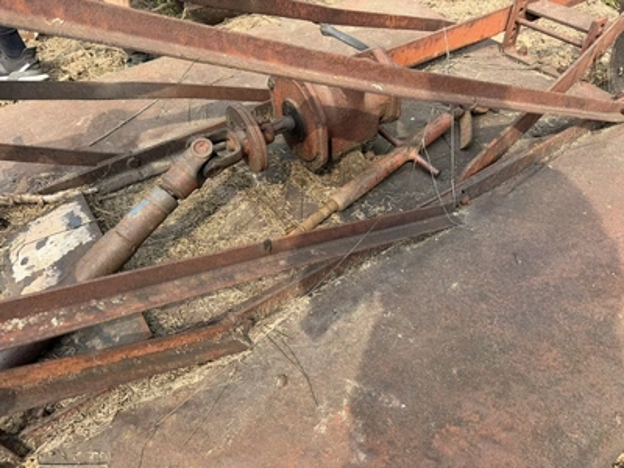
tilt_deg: -48.0
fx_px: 433
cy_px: 234
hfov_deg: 71.6
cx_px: 312
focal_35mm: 24
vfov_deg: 56.8
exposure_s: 1/1192
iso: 80
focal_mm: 6.76
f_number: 1.78
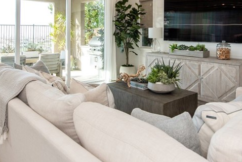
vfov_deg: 41.9
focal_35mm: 30
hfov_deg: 61.9
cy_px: 35
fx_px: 202
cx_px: 124
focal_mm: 14
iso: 280
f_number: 5.6
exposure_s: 1/125
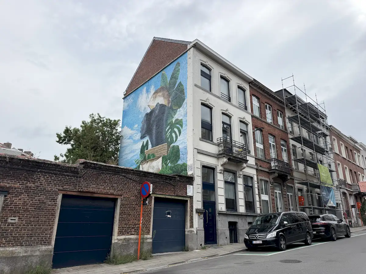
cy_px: 137
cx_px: 183
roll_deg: -1.5
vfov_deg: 56.8
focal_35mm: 24
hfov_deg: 71.6
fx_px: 254
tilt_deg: +18.4
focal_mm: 6.76
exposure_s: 1/3584
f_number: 1.78
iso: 80
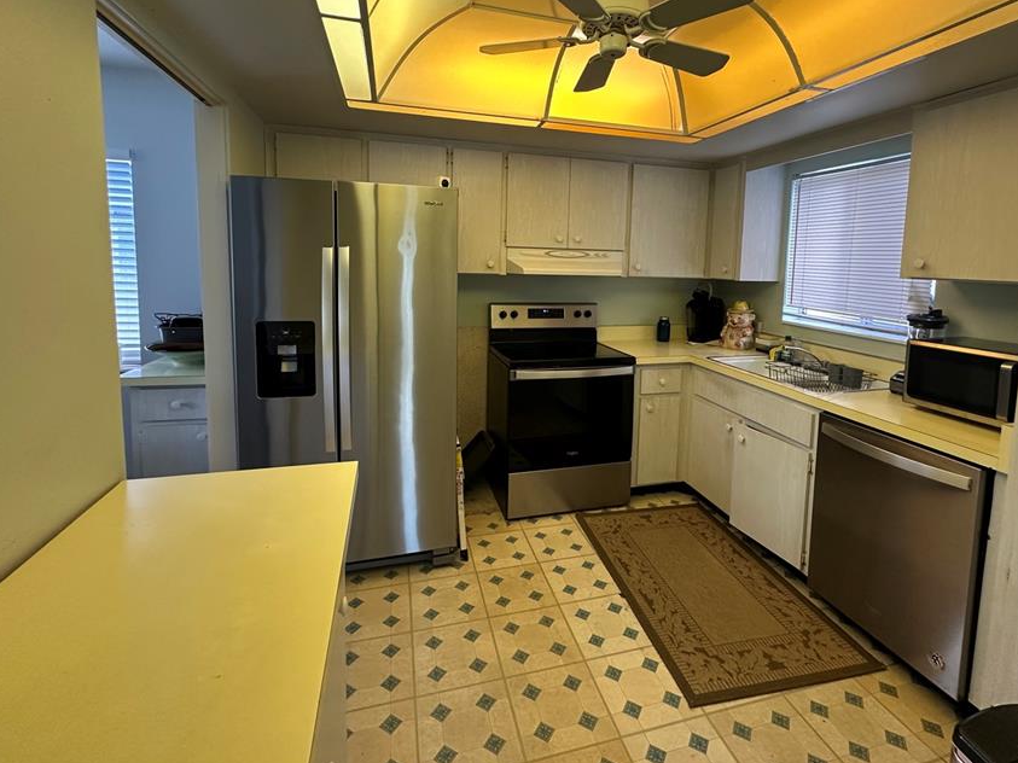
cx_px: 534
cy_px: 307
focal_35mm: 17
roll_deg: -2.1
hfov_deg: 91.0
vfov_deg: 73.9
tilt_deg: -5.6
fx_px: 500
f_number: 2.2
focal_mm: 2.22
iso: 200
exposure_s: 1/60
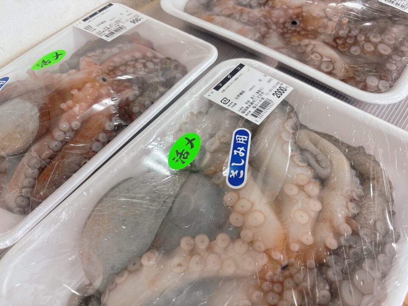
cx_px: 204
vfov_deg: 53.1
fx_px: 306
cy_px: 153
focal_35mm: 26
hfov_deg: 67.3
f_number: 1.6
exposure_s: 1/120
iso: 125
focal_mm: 5.96
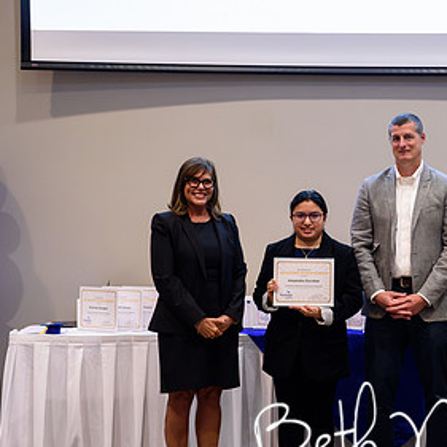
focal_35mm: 123
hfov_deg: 14.0
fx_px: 1797
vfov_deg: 14.2
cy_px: 244
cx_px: 410
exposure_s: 1/160
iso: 1000
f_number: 2.8
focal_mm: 70
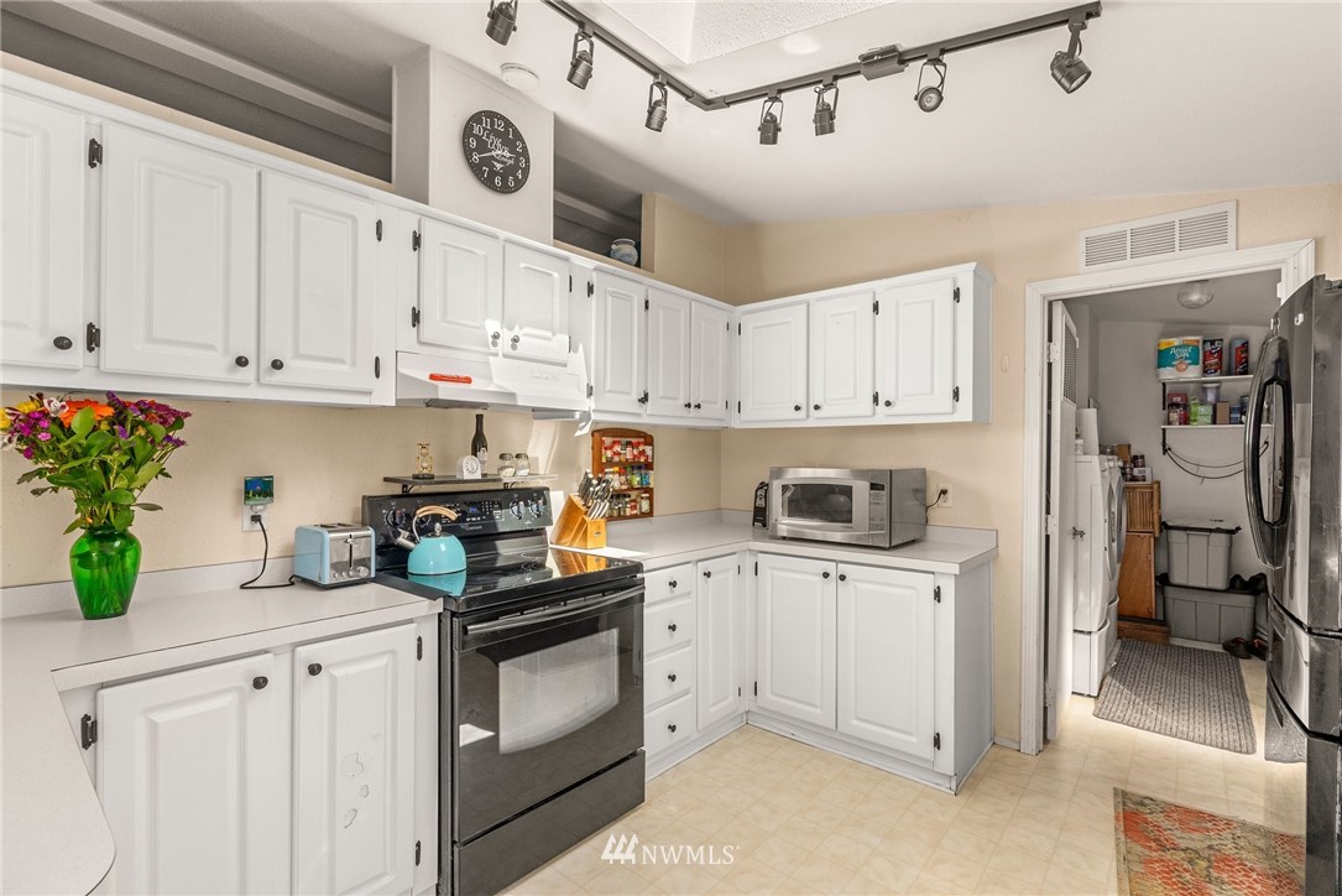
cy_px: 448
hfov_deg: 96.7
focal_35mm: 16
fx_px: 597
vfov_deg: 73.8
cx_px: 671
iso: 500
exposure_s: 1/60
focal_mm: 16
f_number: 8
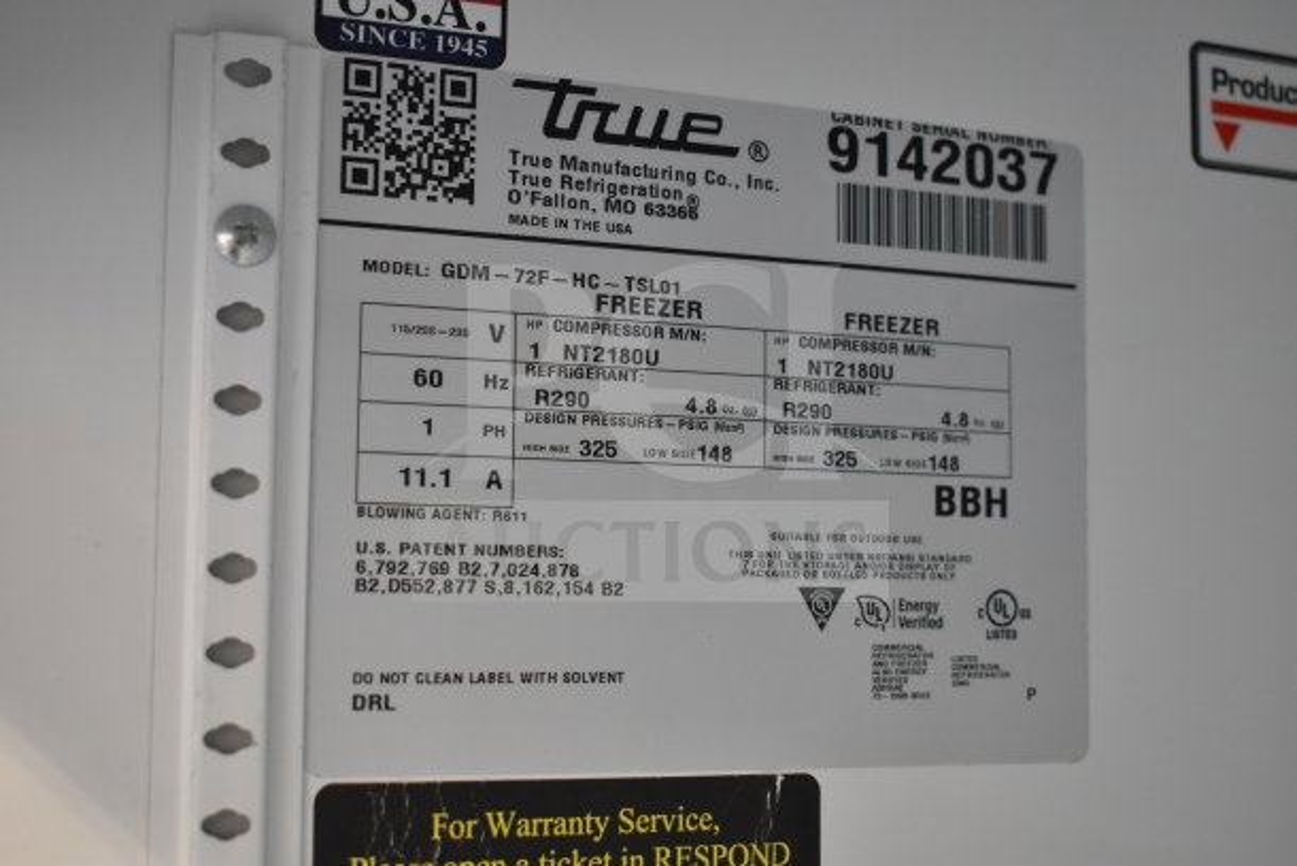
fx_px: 1838
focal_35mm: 51
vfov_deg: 26.5
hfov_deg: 38.9
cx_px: 648
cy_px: 433
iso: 1800
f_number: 4.5
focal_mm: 34
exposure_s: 1/50
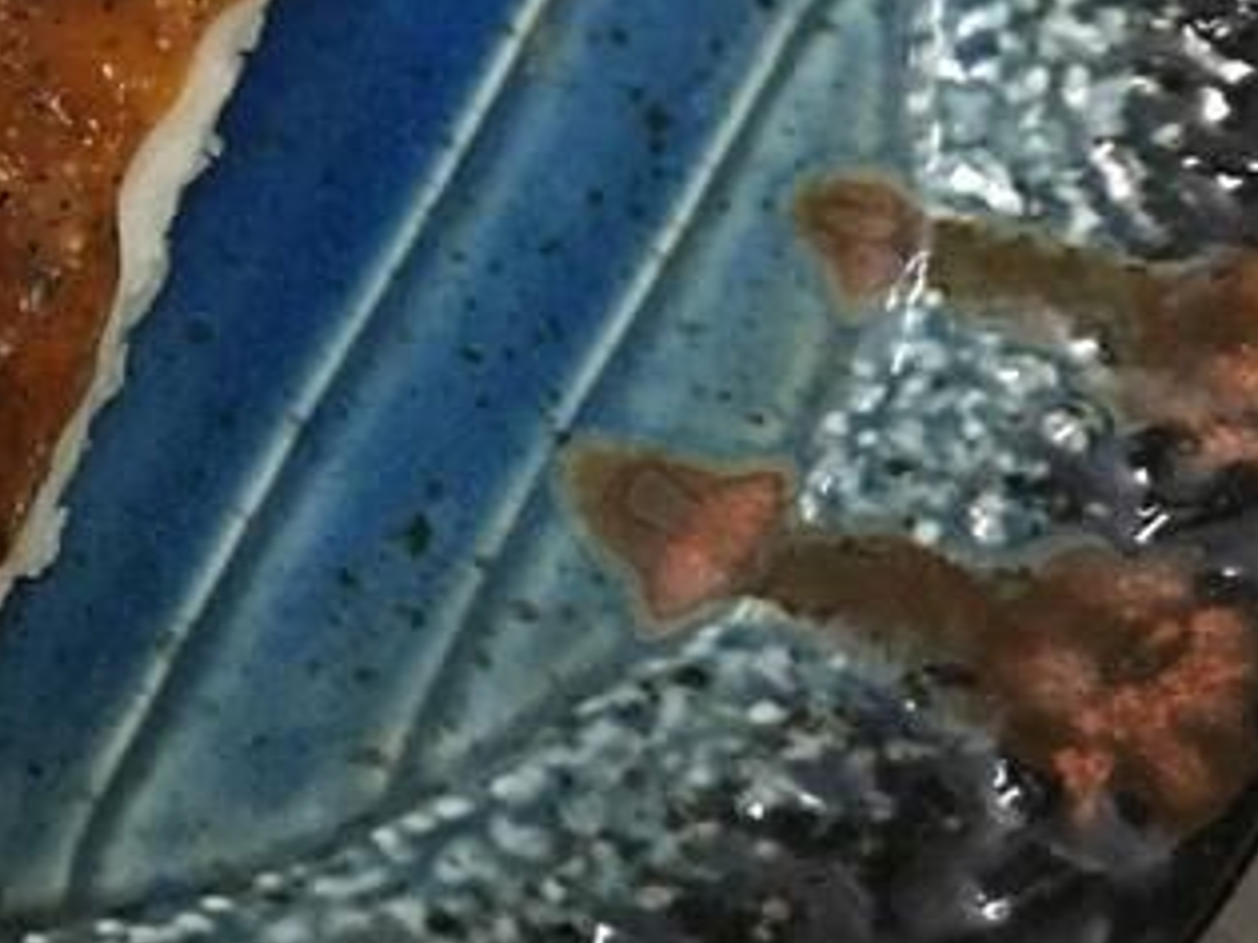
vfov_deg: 19.1
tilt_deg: -57.2
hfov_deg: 24.0
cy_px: 30
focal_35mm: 75
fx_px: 2725
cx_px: -198
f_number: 2.2
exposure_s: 1/30
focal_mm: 4.15
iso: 160
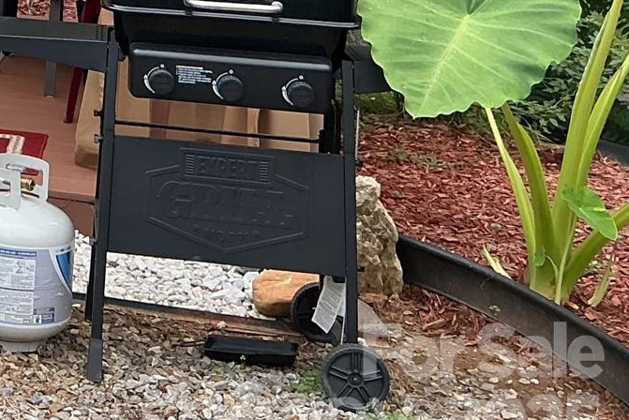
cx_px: -288
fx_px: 1608
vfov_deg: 13.9
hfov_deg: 19.5
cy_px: -220
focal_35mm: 92
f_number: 1.8
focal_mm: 3
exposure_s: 1/386
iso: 25
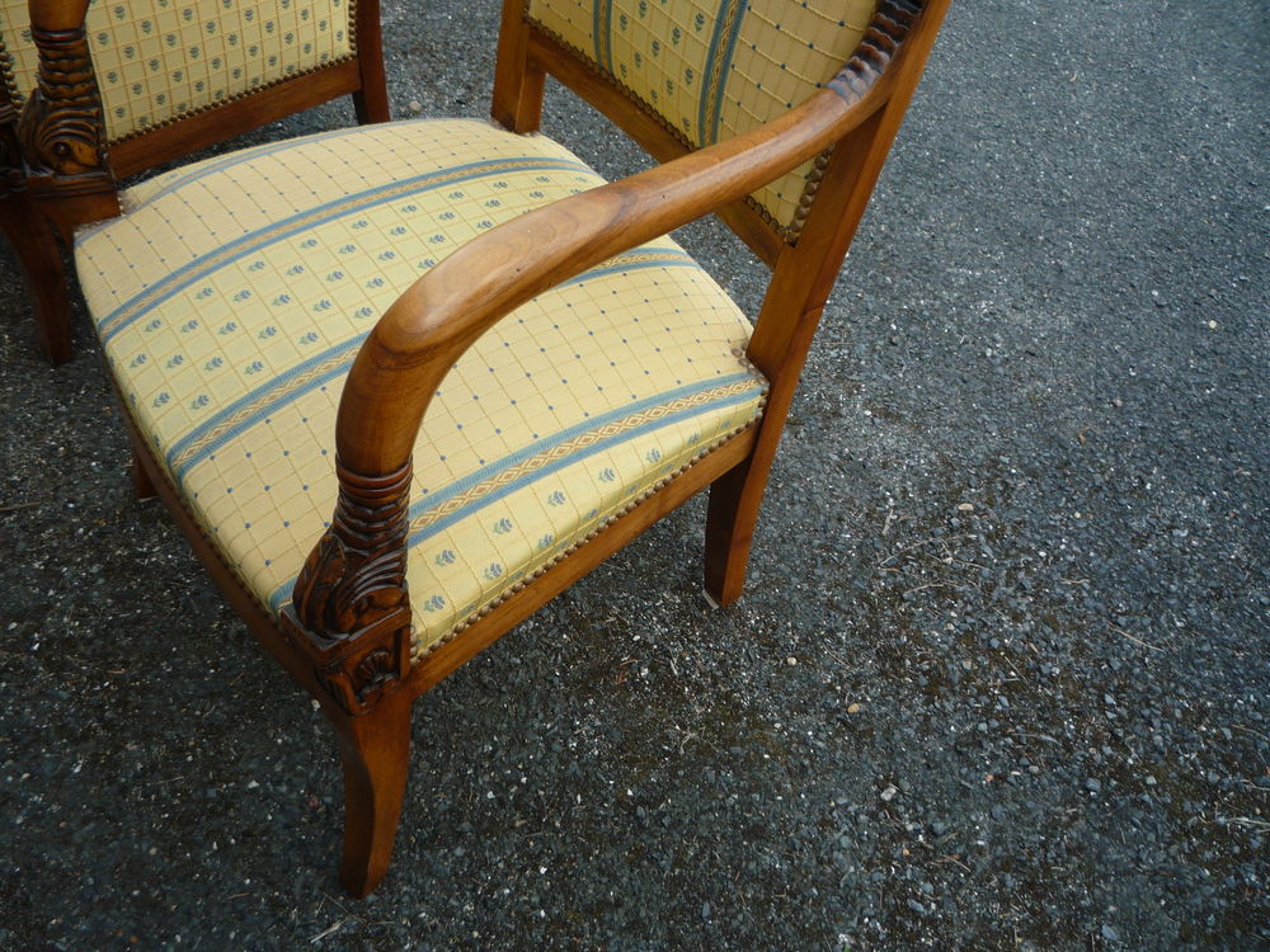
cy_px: 476
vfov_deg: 46.8
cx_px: 635
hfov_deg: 60.0
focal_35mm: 30
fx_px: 1101
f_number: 4
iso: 100
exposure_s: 1/125
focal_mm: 5.2
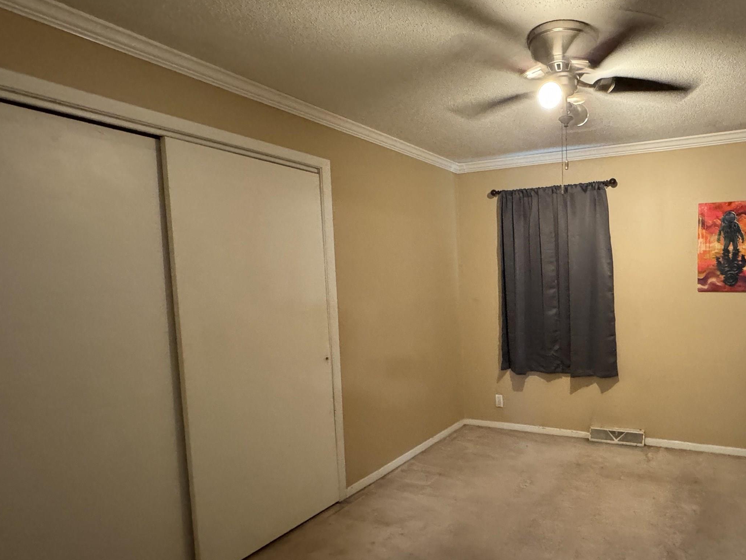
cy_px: 305
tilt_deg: -4.5
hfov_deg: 74.0
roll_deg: +1.7
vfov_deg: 63.3
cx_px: 550
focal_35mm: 21
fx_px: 453
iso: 1000
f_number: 2.2
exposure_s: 1/42
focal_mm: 2.22
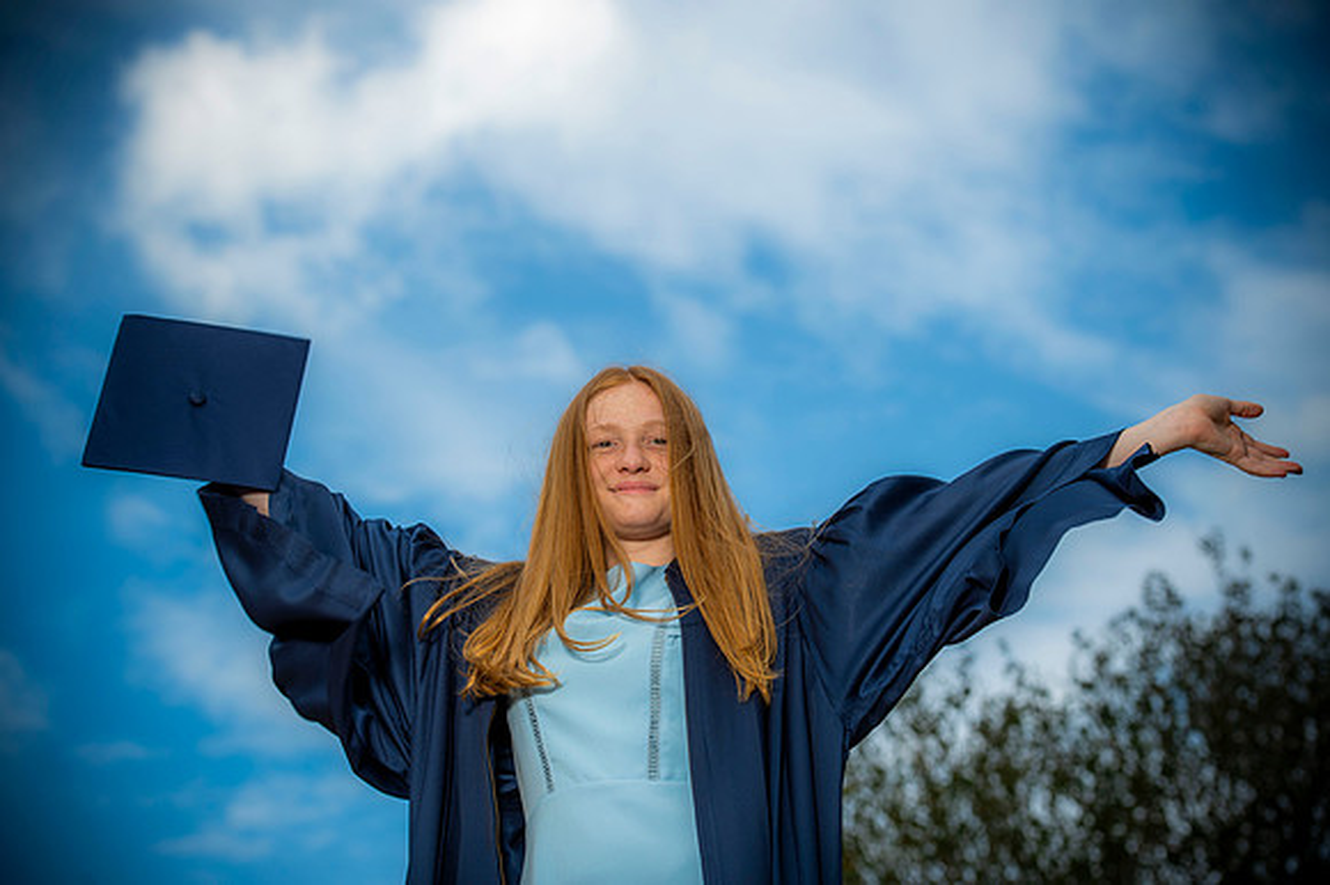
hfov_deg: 22.2
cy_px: 442
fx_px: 3397
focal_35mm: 92
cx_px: 665
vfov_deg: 14.8
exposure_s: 1/250
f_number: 5.6
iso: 80
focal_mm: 92
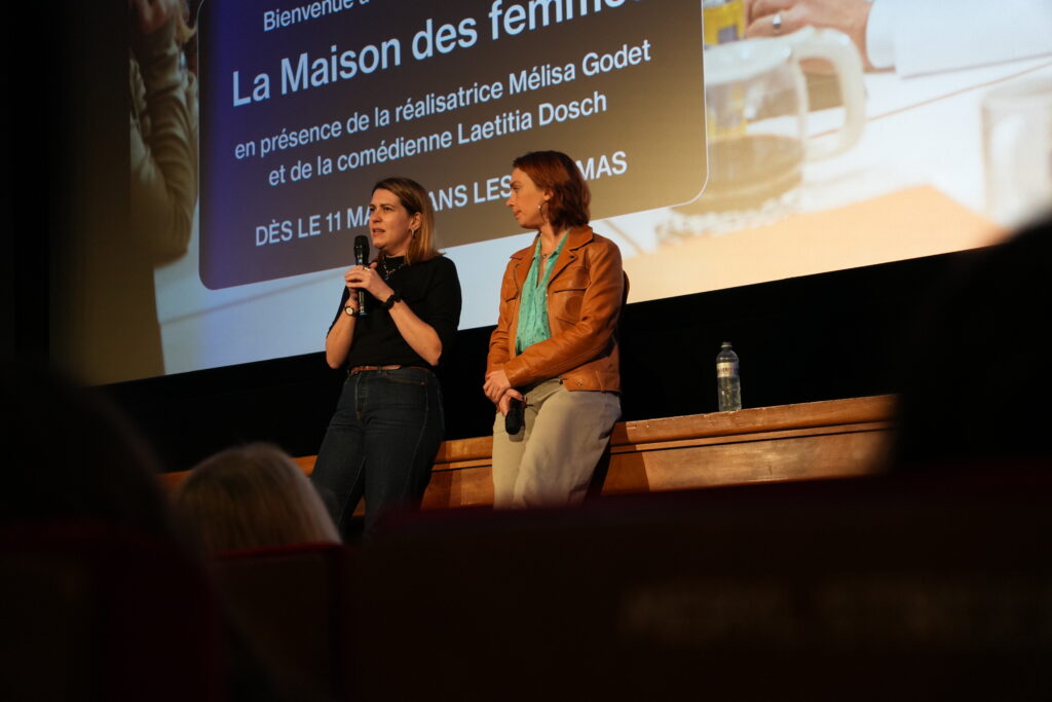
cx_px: 526
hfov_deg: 31.4
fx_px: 1872
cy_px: 351
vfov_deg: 21.2
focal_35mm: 64
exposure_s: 1/50
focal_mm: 42.7
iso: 1250
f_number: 2.8
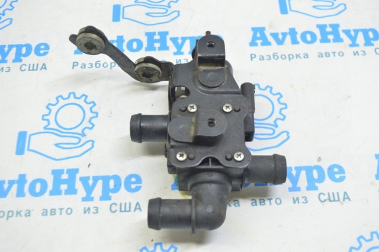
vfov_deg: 29.8
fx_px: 473
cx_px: 190
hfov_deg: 43.7
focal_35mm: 45
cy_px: 126
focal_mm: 30
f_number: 5.6
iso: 400
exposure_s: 1/15
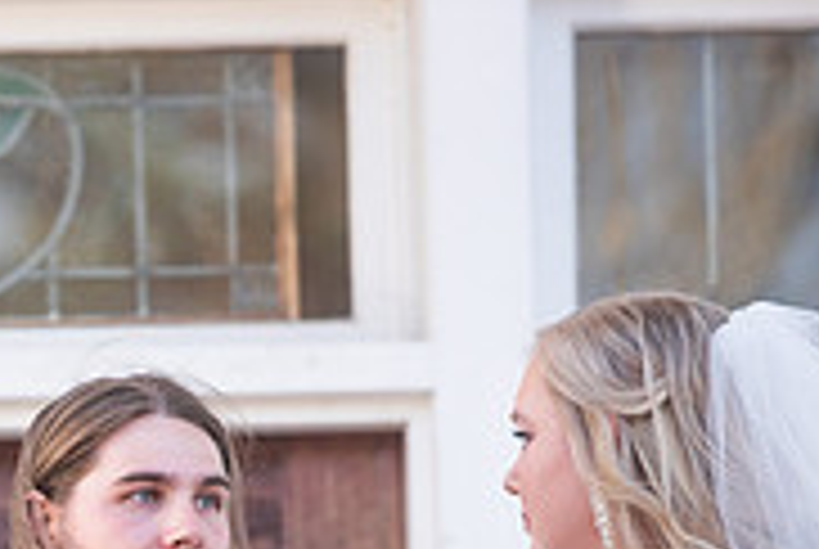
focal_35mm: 648
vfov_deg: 2.1
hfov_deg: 3.2
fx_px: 14766
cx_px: -221
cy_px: 817
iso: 100
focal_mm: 180
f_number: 3.5
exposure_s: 1/400
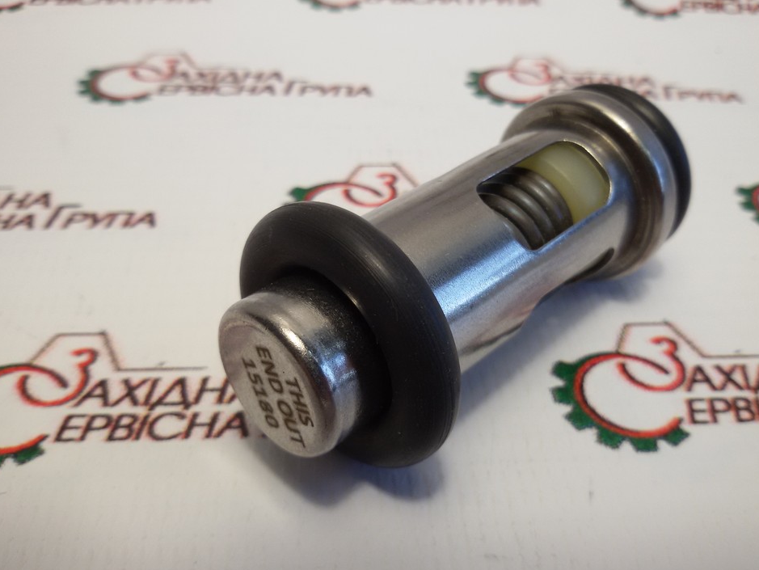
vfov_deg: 43.0
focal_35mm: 33
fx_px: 724
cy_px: 302
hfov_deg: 55.3
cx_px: 395
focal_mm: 2.93
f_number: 2.4
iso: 40
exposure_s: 1/50
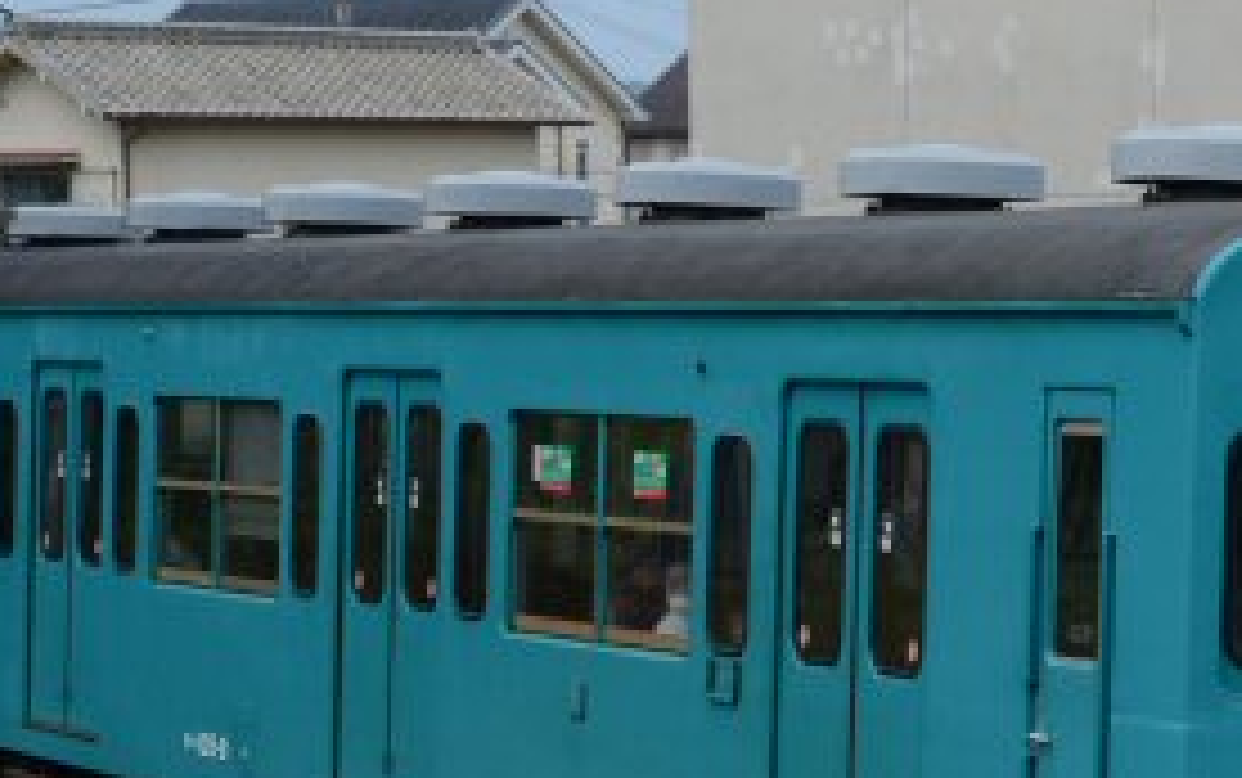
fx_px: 5657
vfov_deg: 7.9
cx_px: 886
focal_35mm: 167
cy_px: 582
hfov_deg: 12.5
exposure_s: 1/1600
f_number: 6.3
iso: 400
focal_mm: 42
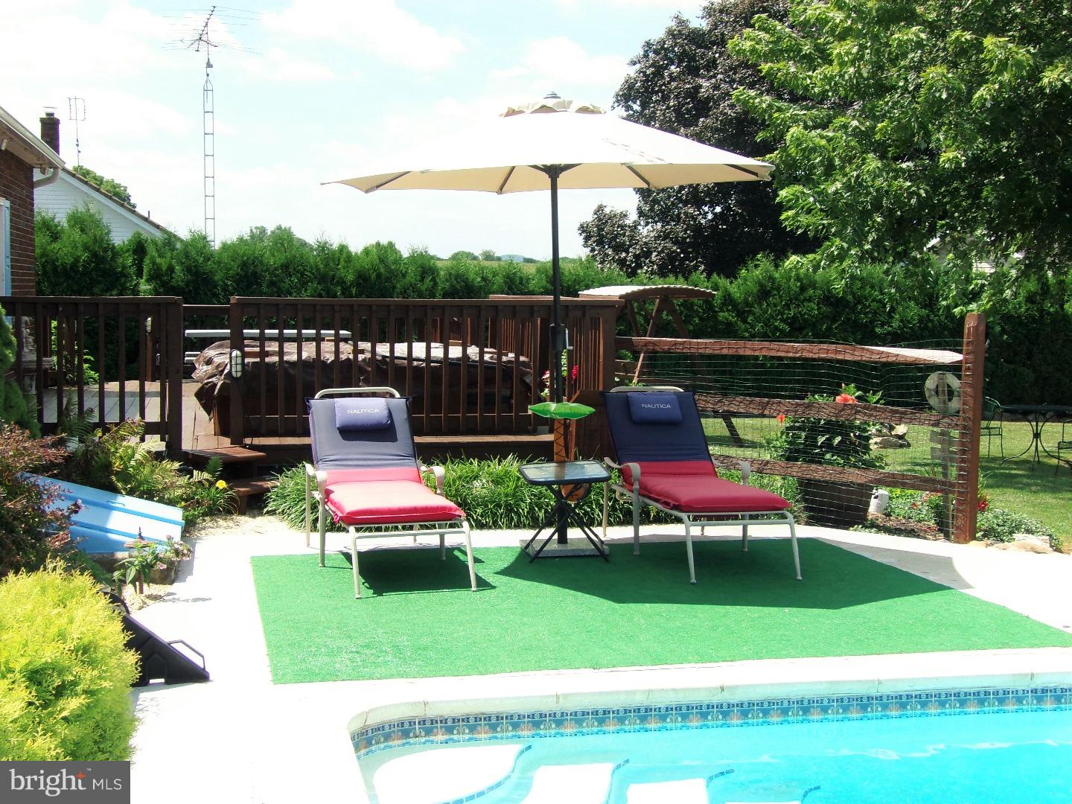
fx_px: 1517
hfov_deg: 38.9
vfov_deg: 29.7
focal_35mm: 49
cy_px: 402
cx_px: 536
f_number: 8.93
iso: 100
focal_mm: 8.7
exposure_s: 1/140
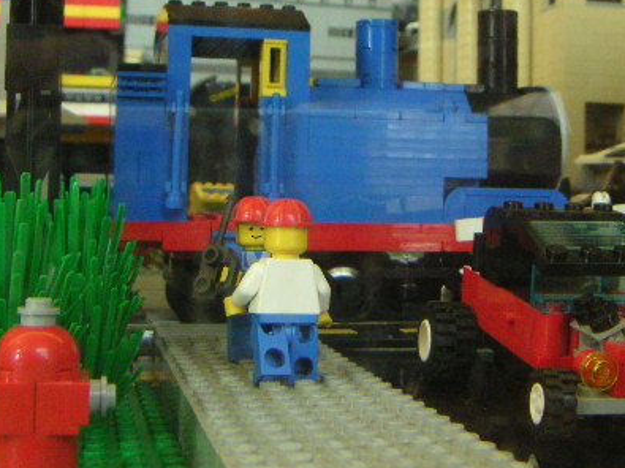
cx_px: 347
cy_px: 155
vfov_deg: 24.3
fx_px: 1083
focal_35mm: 60
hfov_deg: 32.2
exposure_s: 1/90
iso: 400
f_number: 2.8
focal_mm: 4.8
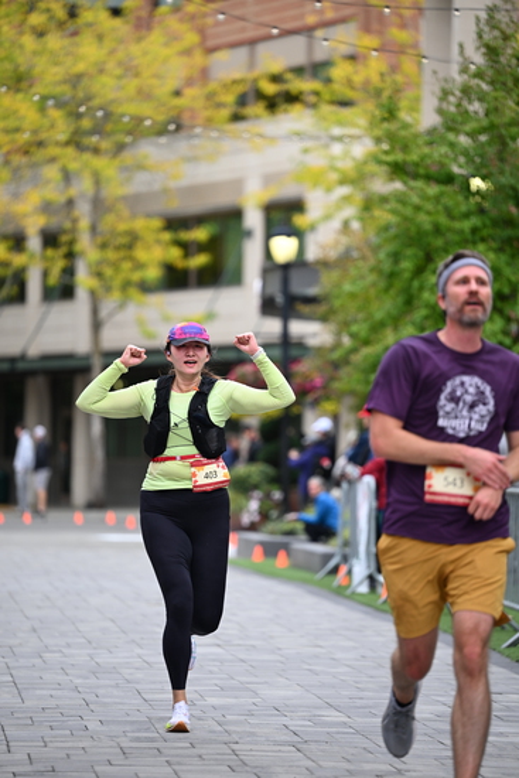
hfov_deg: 8.3
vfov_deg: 12.4
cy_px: 389
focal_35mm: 165
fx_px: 3566
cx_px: 260
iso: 640
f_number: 2.8
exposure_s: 1/2000
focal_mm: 165
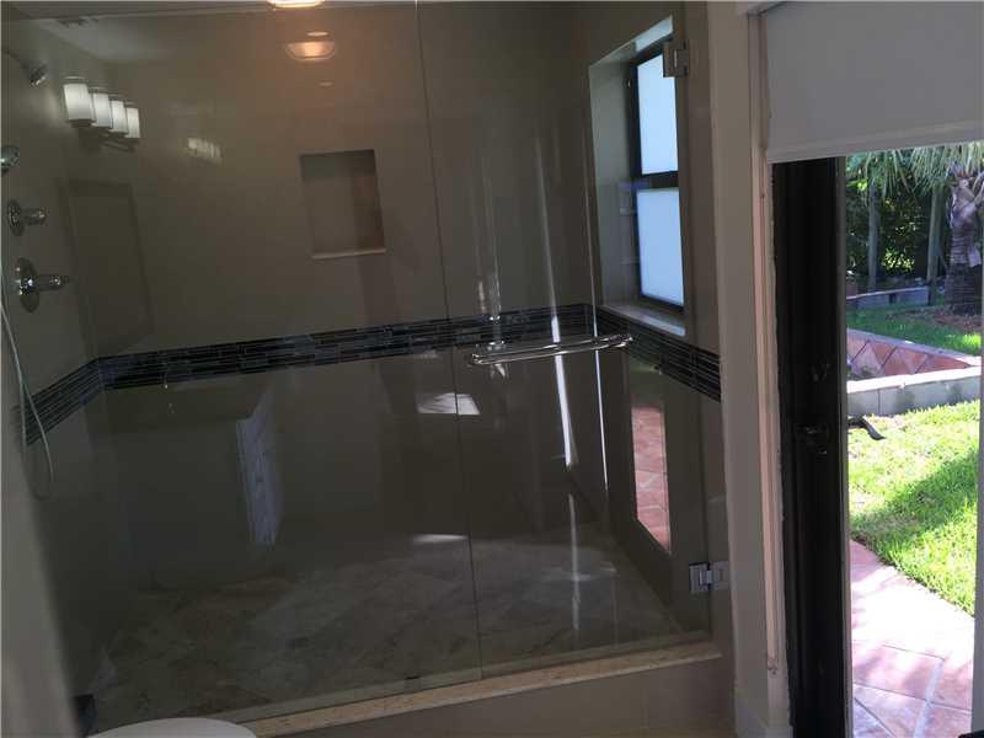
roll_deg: +4.6
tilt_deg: -10.7
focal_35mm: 29
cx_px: 492
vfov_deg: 48.2
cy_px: 369
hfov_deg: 61.7
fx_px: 824
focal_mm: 4.15
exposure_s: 1/120
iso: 40
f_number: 2.2
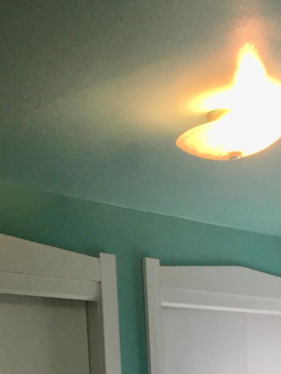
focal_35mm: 74
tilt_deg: -3.5
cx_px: 193
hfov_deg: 19.8
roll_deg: +3.4
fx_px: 801
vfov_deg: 23.6
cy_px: 473
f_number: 2.2
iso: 50
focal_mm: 4.15
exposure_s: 1/30
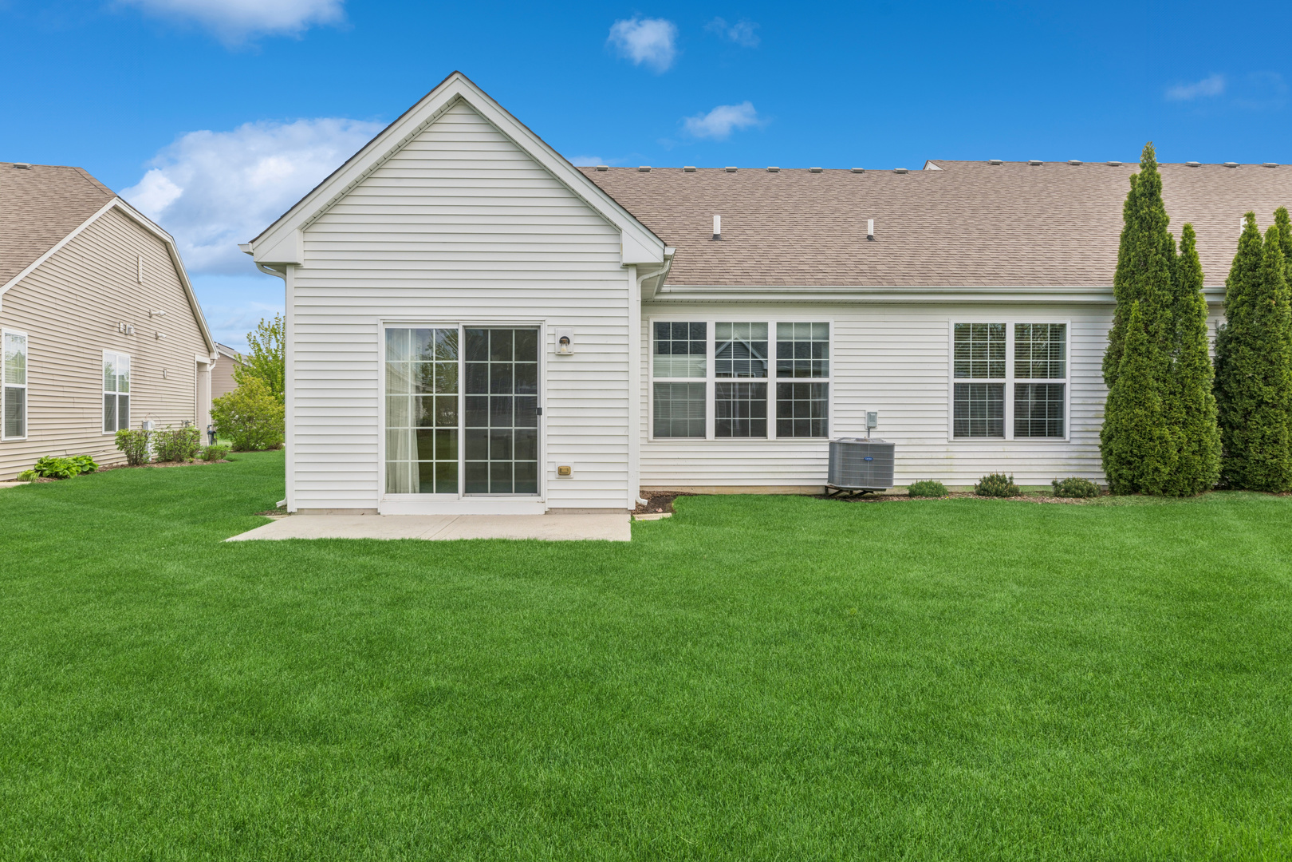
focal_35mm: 24
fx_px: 861
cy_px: 431
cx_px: 646
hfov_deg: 73.7
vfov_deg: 53.1
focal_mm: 24
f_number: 13
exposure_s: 1/125
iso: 160
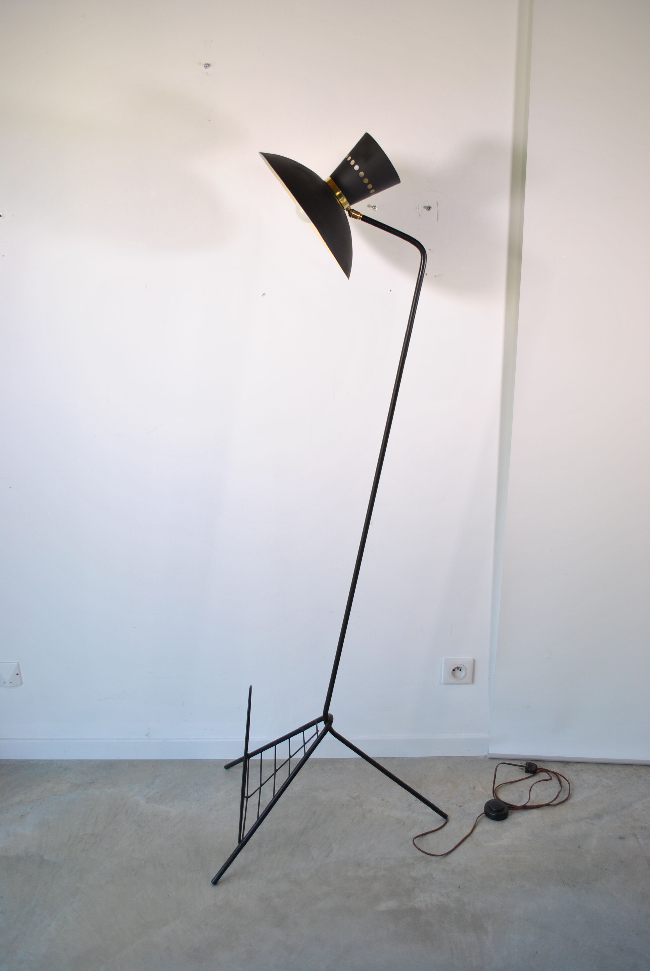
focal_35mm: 30
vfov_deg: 61.9
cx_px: 325
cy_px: 486
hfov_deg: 43.7
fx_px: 810
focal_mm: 20
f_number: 5
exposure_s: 1/60
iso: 200
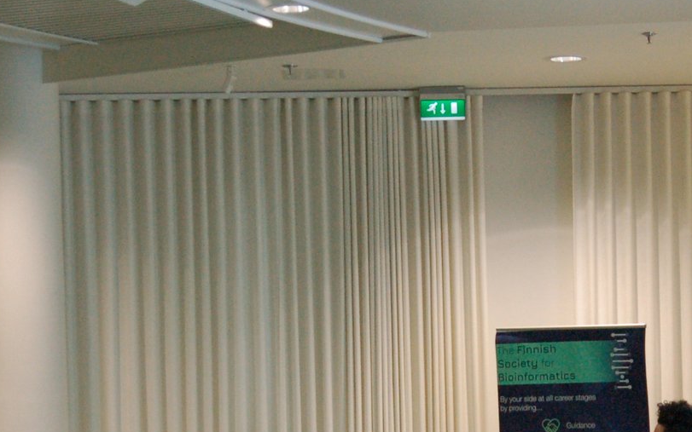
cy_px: 438
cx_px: 544
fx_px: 2131
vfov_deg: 11.5
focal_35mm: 113
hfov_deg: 18.3
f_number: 4
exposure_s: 1/125
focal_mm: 30
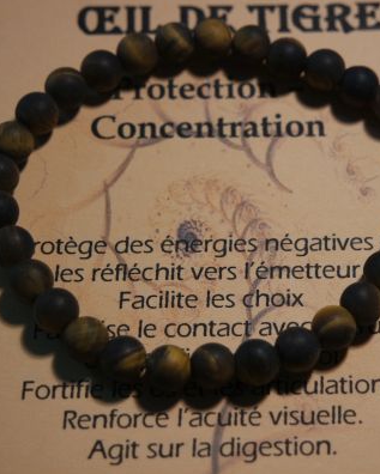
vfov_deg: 21.0
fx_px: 1279
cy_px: 238
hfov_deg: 16.9
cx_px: 236
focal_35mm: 91
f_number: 5.6
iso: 800
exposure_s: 1/60
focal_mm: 42
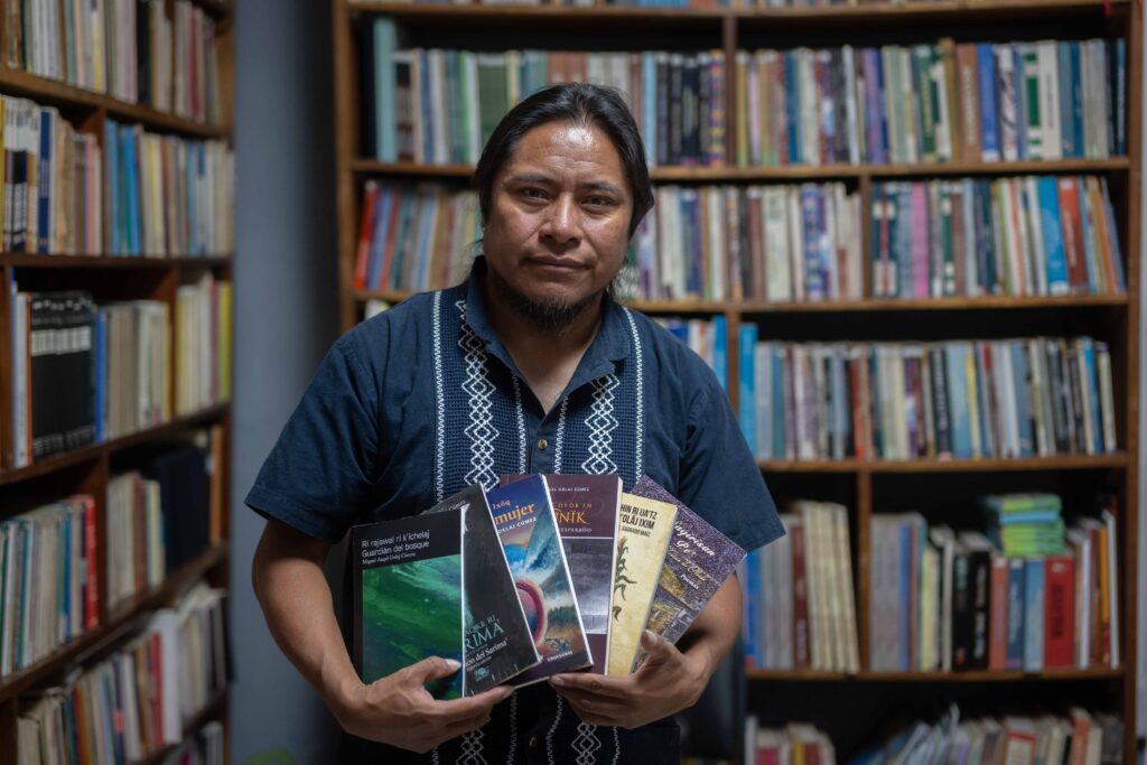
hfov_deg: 39.6
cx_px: 574
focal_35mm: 50
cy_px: 382
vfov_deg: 27.0
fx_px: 1593
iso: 1600
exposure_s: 1/250
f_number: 2
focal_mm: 50
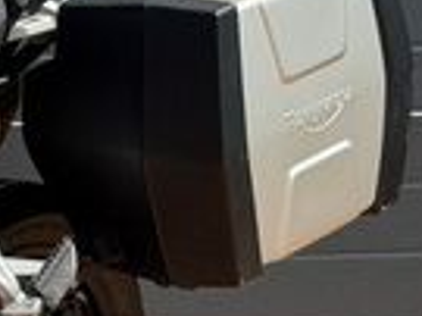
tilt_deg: -7.5
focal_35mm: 228
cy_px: 260
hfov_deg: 8.3
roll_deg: +1.1
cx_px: -406
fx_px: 2777
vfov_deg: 6.5
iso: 64
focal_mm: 6.76
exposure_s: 1/2577
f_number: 1.78
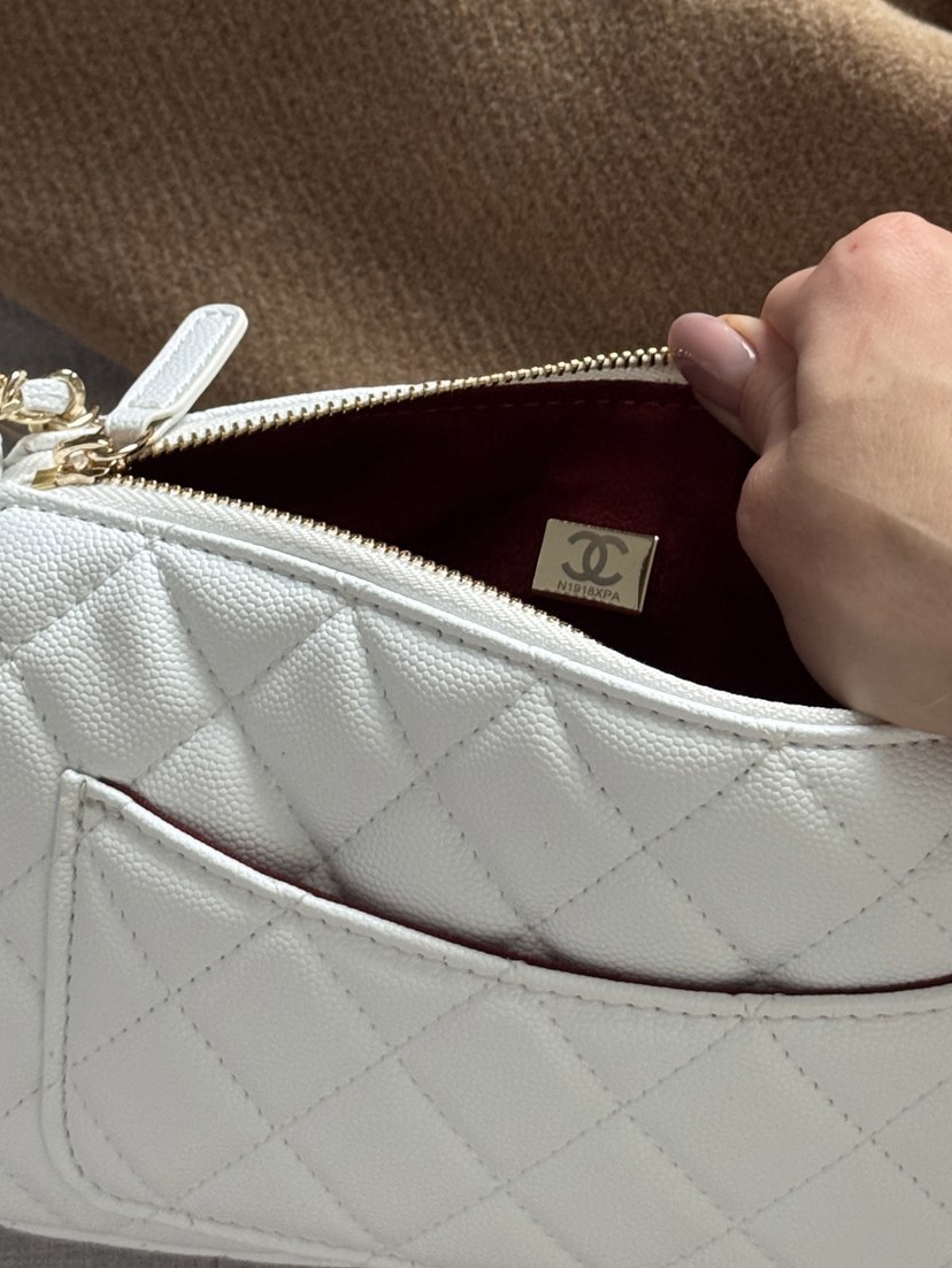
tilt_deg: -67.7
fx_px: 3188
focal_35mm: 87
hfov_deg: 16.9
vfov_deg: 22.4
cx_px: 631
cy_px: 436
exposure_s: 1/60
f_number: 1.78
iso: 200
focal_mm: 6.76
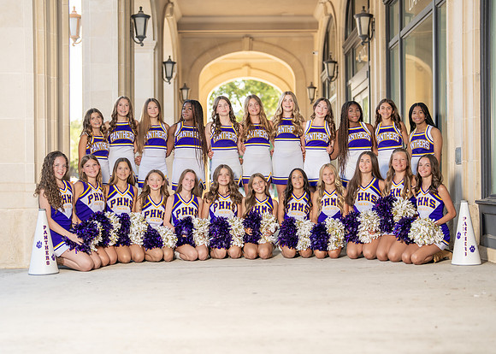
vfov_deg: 26.0
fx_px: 766
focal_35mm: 54
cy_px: 180
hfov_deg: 35.9
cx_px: 254
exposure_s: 1/400
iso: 100
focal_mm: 50
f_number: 1.6
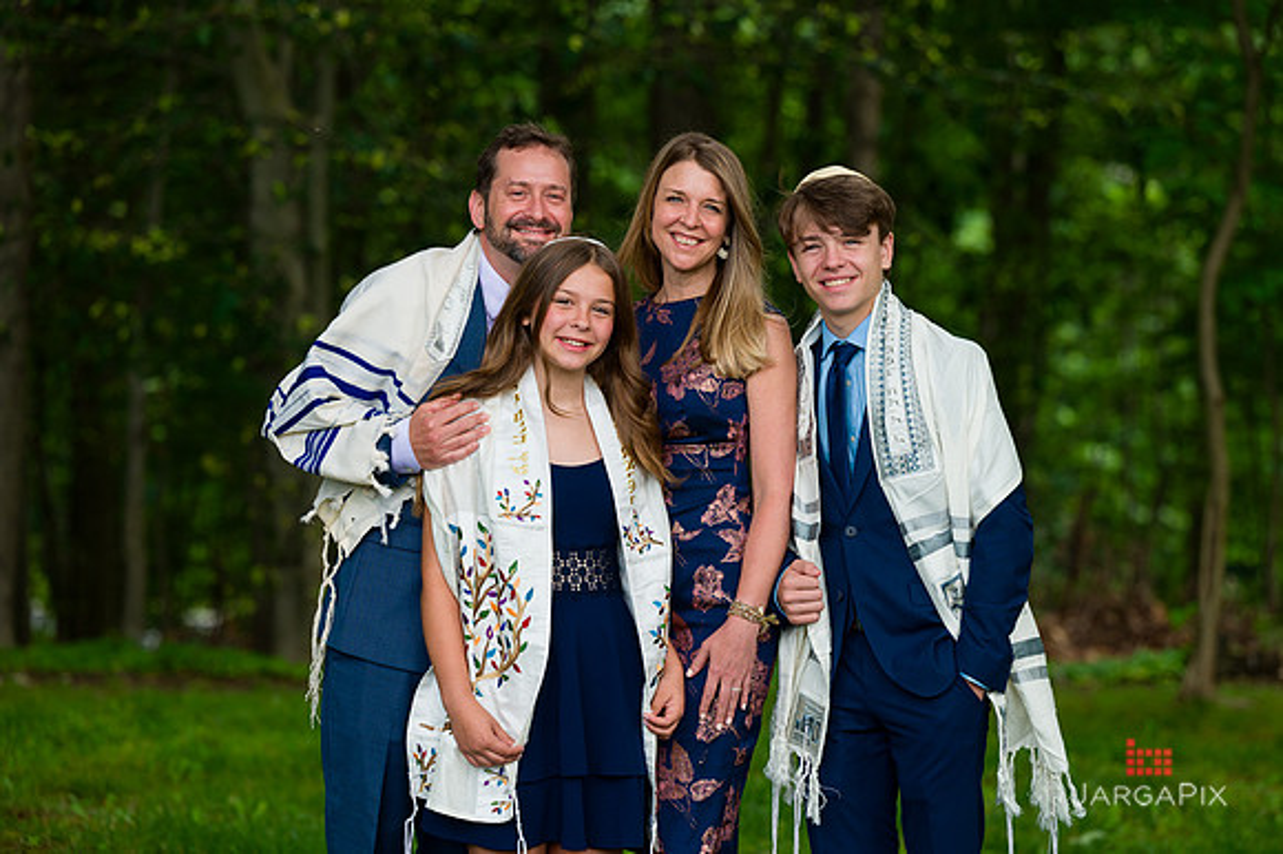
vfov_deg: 10.9
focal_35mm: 126
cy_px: 404
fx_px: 4481
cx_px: 685
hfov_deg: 16.3
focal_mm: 115
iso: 200
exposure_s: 1/400
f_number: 3.5
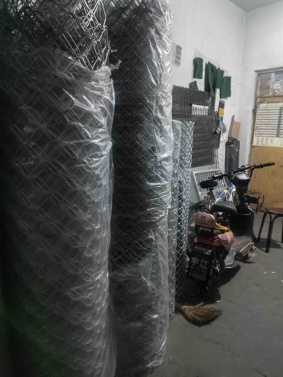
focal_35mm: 23
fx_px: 251
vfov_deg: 73.9
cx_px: 142
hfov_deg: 58.9
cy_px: 188
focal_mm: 5.52
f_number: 1.9
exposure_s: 1/25
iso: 5600
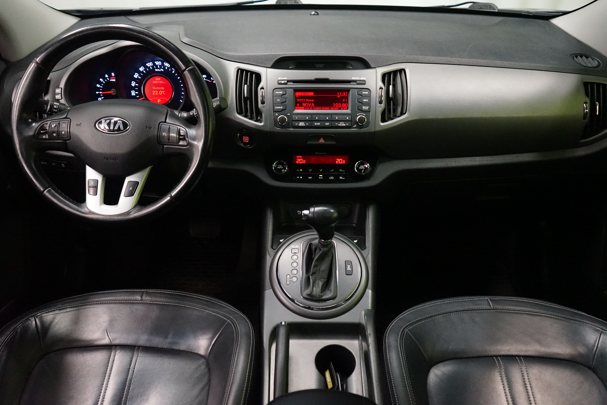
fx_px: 472
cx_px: 304
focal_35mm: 28
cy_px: 202
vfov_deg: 46.4
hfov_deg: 65.5
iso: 6400
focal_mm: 28
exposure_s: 1/100
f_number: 3.5
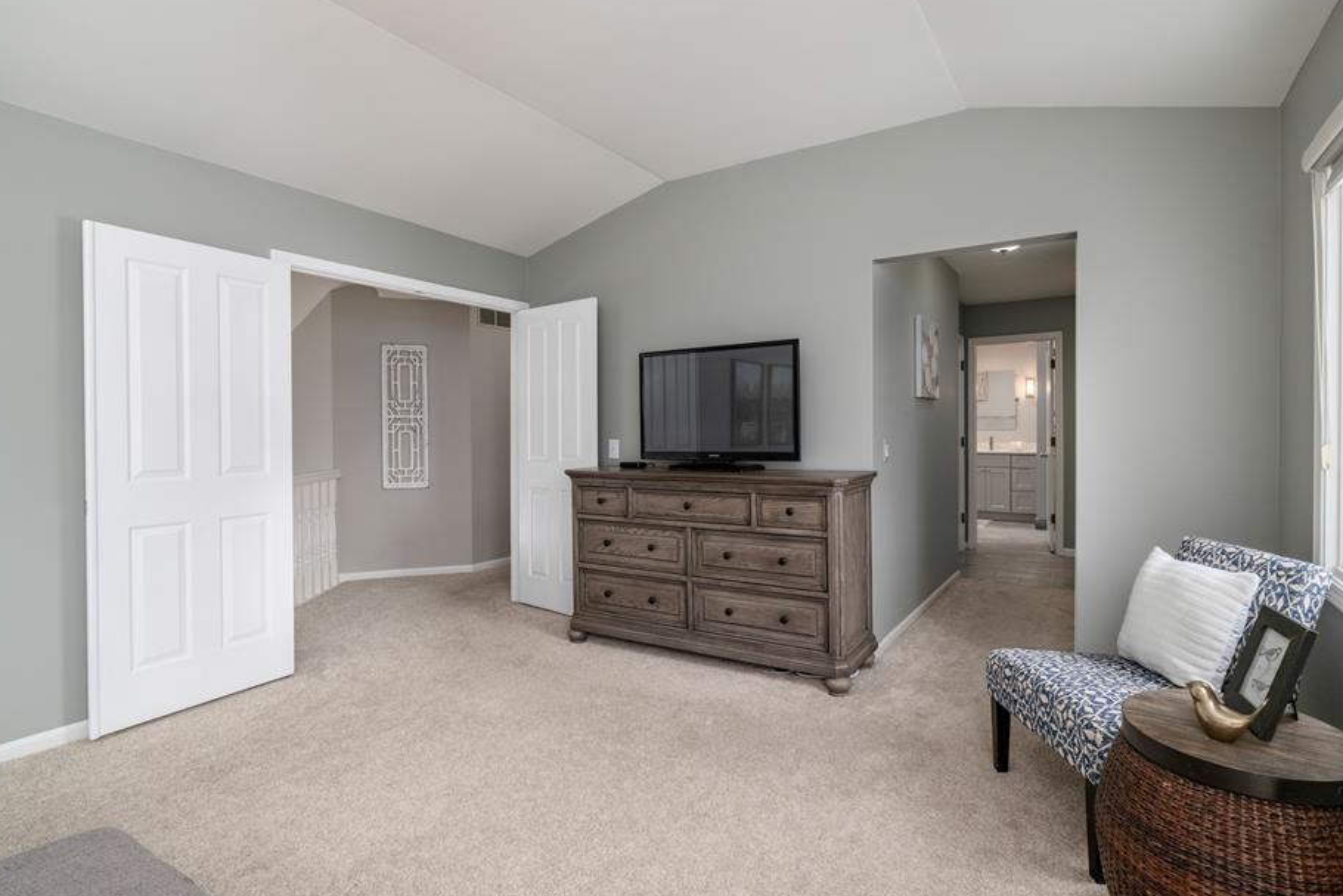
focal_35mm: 18
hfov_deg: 89.9
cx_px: 719
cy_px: 438
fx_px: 672
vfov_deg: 67.4
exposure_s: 1/125
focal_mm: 10.6
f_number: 6.4
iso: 640
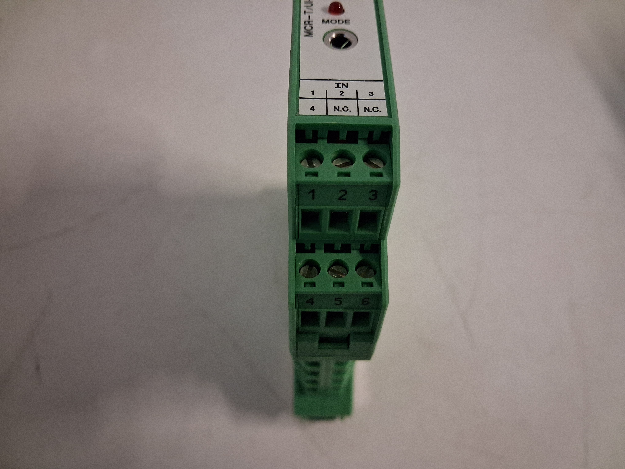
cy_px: 234
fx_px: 487
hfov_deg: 65.3
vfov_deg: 51.4
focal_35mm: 27
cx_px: 312
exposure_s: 1/25
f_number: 1.8
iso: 640
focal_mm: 4
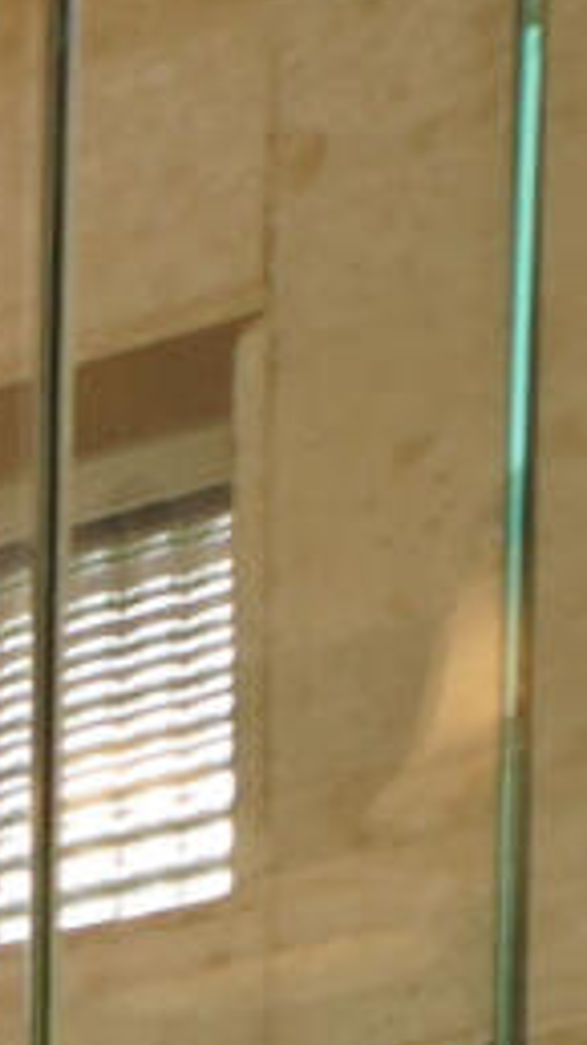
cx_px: -4384
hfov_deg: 3.6
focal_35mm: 183
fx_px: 5067
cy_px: 2858
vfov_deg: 9.7
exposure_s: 1/100
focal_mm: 10
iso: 100
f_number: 5
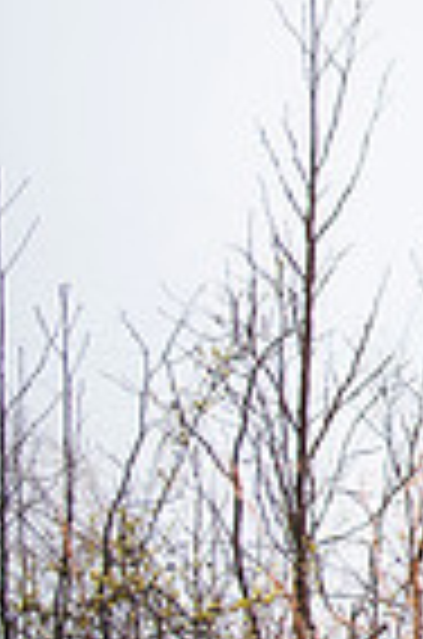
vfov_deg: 5.3
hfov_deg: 3.4
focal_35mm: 389
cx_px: 1282
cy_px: -7
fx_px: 6889
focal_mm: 95
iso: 100
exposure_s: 1/1000
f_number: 2.8
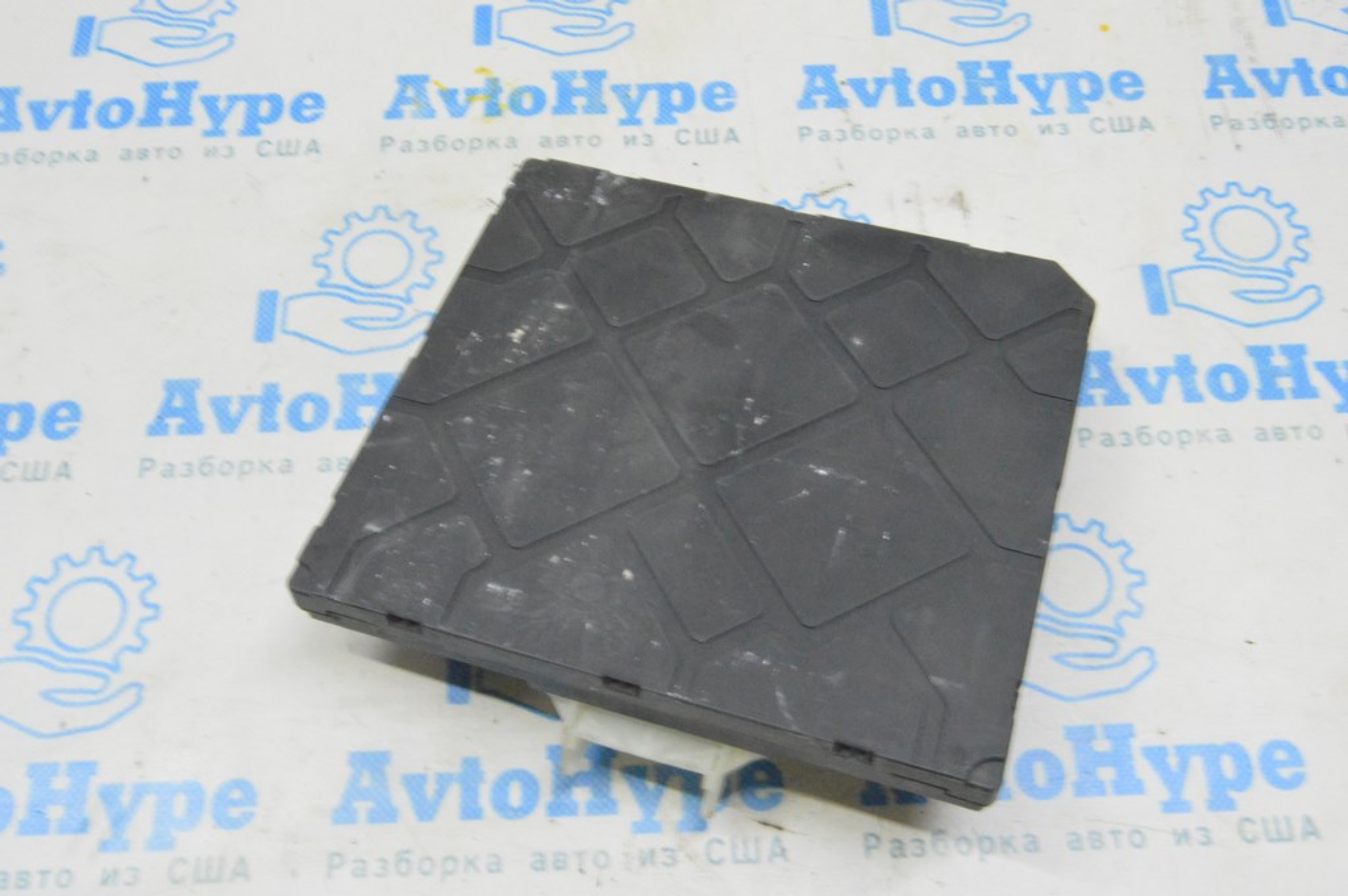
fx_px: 1347
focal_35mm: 36
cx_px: 674
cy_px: 448
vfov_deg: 36.8
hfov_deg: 53.2
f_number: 20
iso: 6400
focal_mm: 24
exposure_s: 1/15
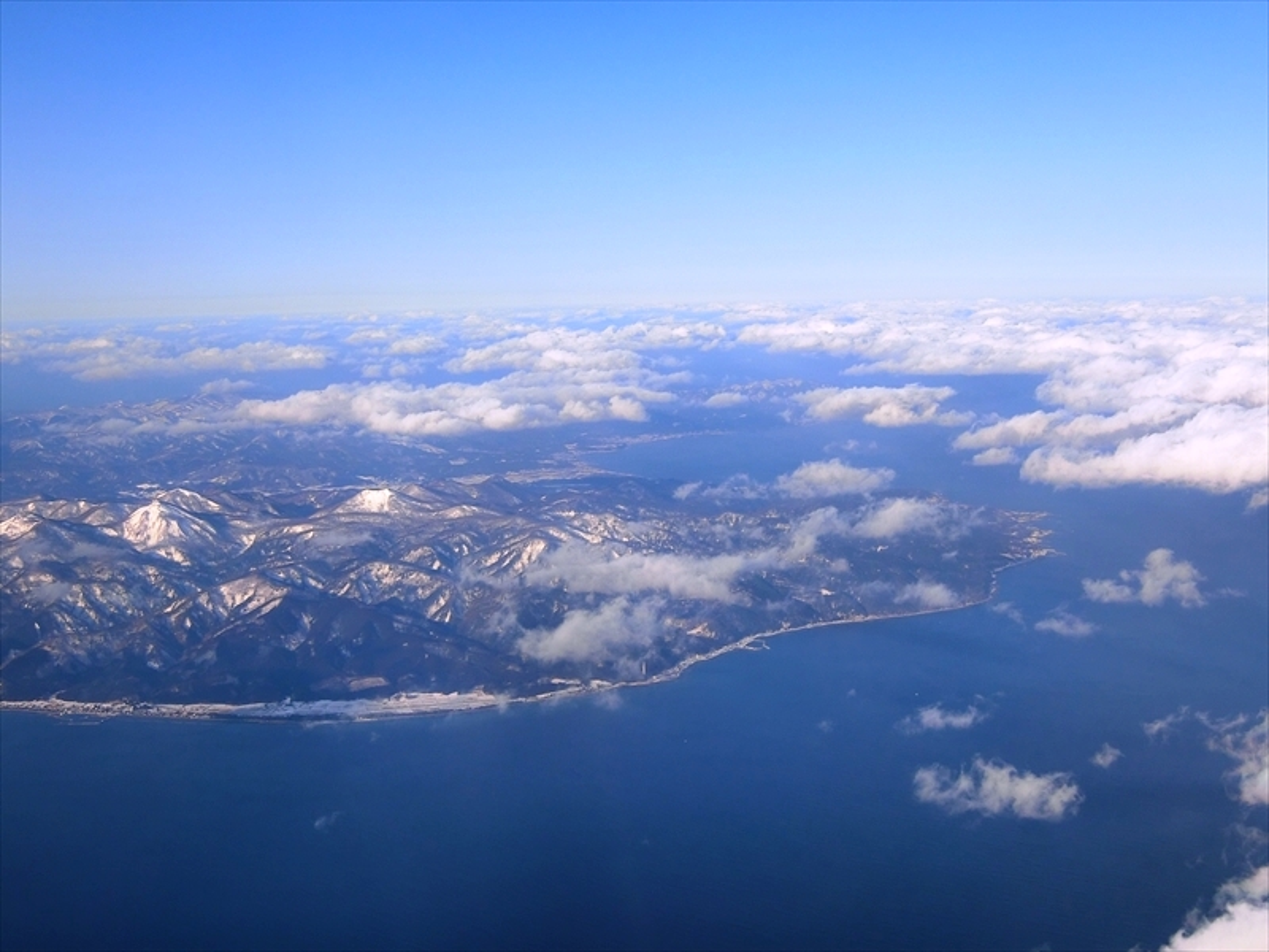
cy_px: 476
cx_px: 634
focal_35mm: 48
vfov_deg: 30.3
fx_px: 1760
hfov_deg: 39.7
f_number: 4.2
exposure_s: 1/800
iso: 80
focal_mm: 10.2
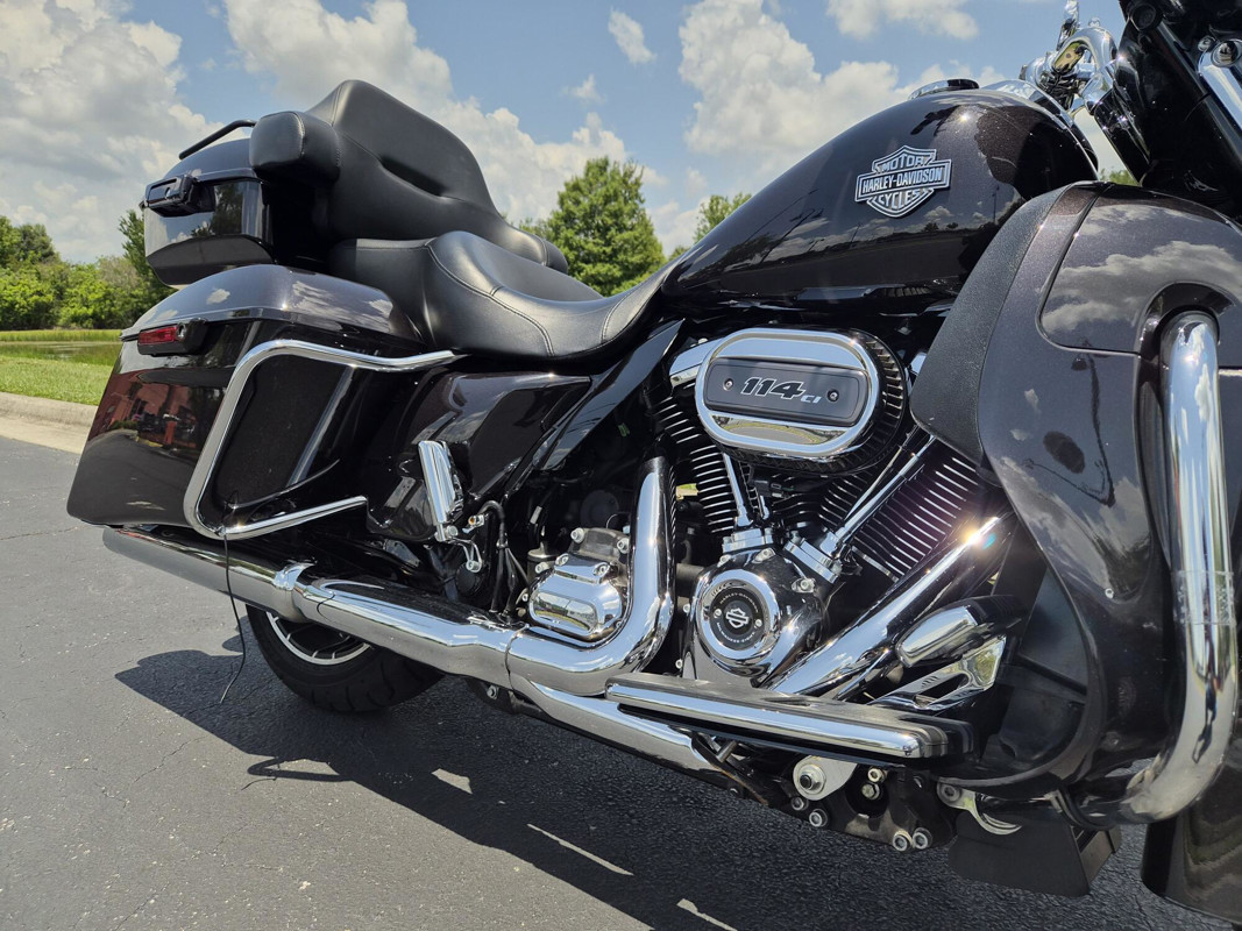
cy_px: 466
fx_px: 825
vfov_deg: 58.9
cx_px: 621
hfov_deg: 73.9
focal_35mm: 23
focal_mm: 5.4
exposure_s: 1/4128
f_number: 1.8
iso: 80
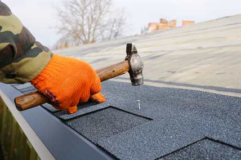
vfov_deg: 28.9
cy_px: 80
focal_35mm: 46
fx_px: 311
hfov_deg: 42.4
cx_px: 120
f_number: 8
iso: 200
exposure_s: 1/100
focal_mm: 31
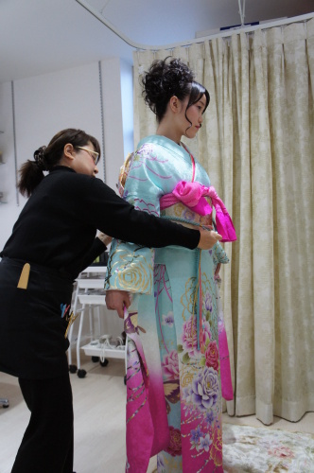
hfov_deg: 39.9
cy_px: 236
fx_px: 433
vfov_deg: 57.3
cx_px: 157
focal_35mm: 33
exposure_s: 1/160
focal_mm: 22
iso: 1250
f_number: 4
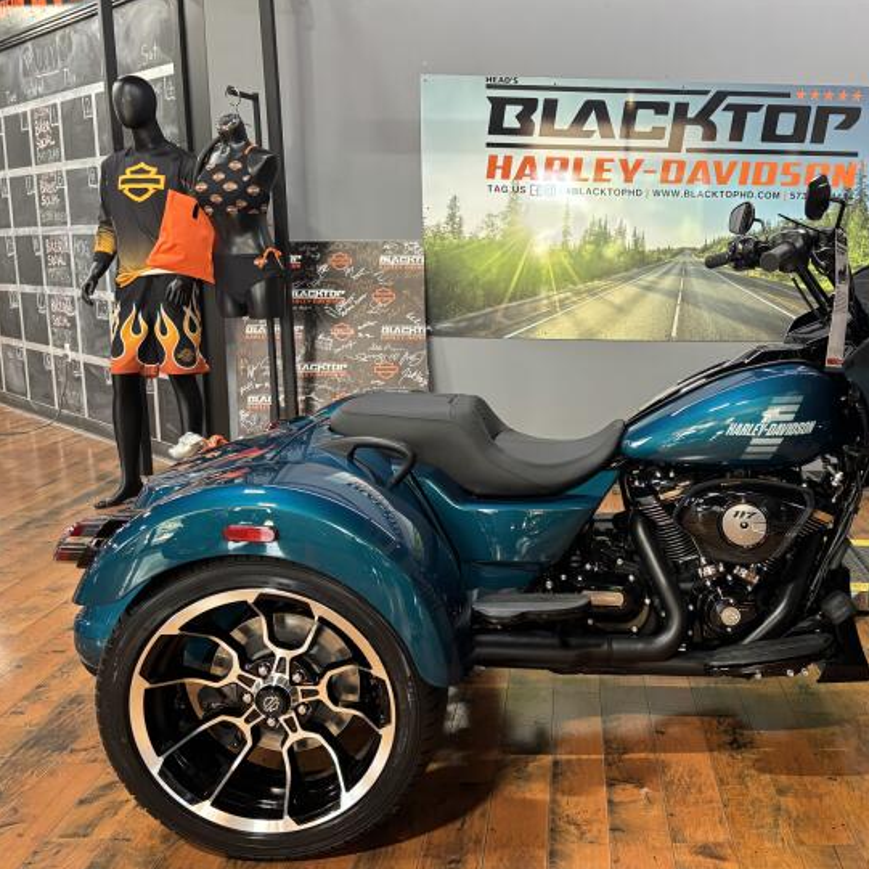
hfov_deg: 47.2
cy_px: 451
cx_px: 614
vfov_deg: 48.4
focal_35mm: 34
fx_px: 966
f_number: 1.6
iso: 250
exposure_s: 1/60
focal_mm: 5.96
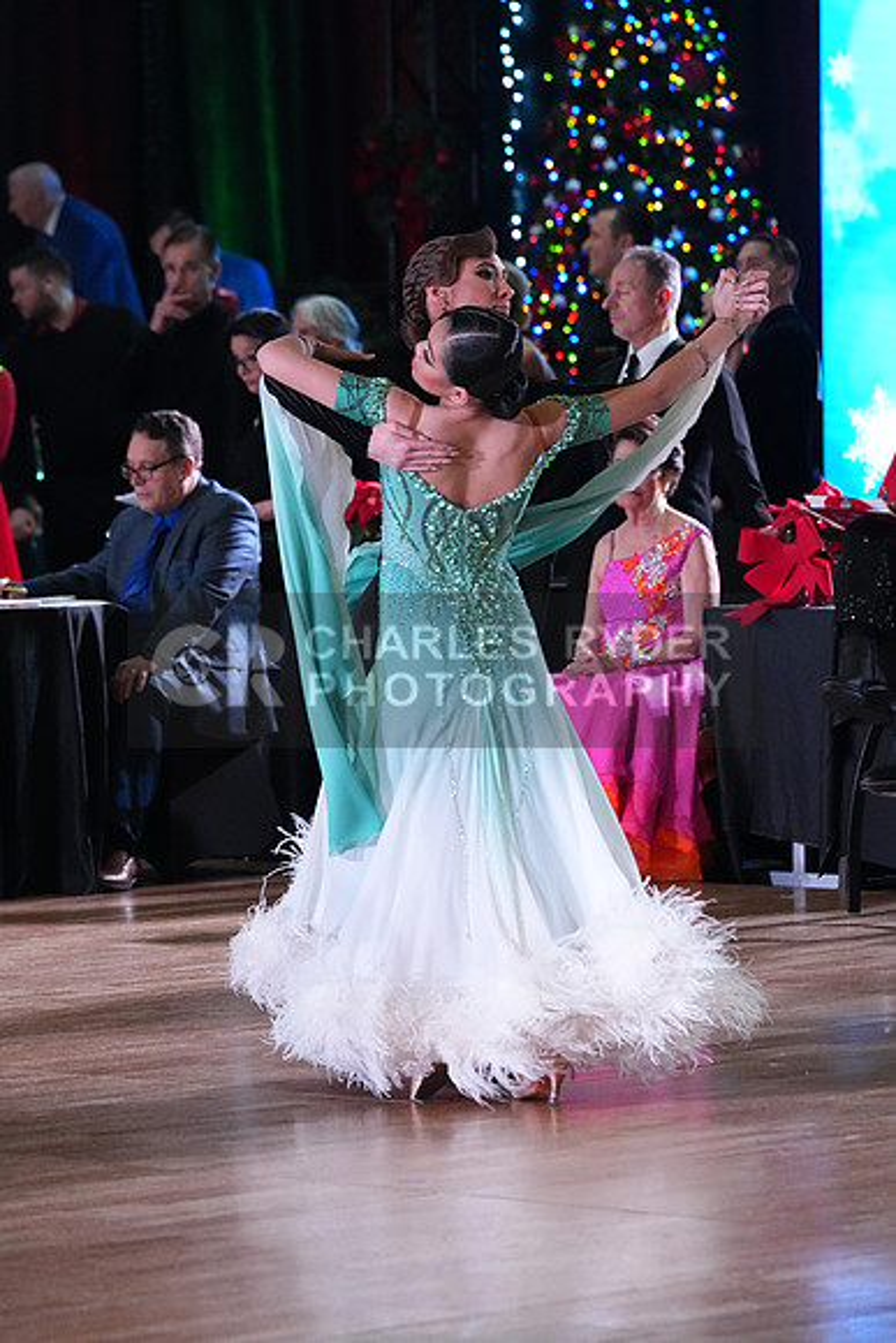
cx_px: 448
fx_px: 7462
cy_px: 672
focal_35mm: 200
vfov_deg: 10.3
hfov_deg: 6.9
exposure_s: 1/400
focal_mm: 200
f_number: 5.6
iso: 10000
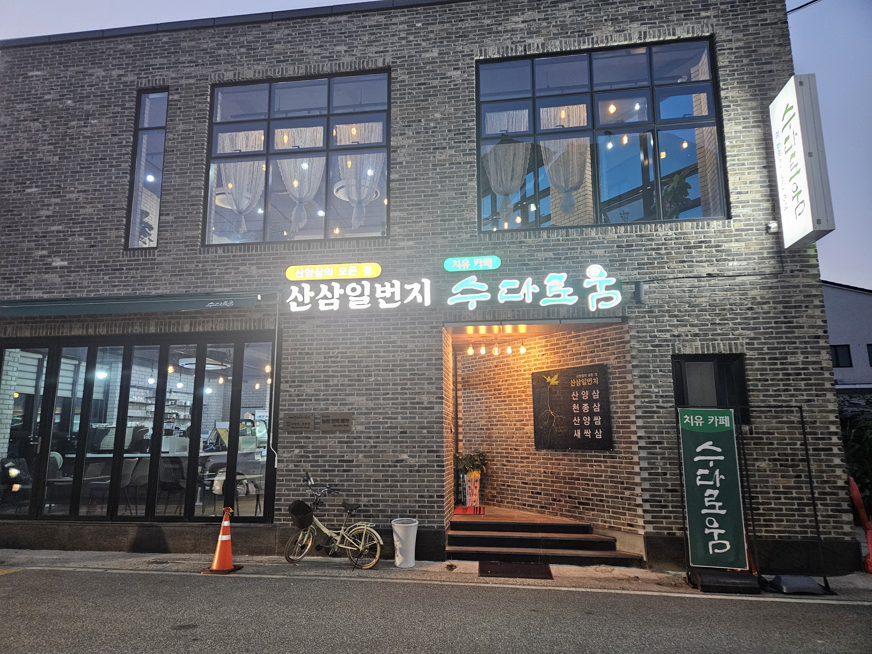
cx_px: 436
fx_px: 579
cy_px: 327
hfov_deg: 73.9
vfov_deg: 58.9
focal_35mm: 23
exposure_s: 1/60
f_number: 1.8
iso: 640
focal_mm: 5.4
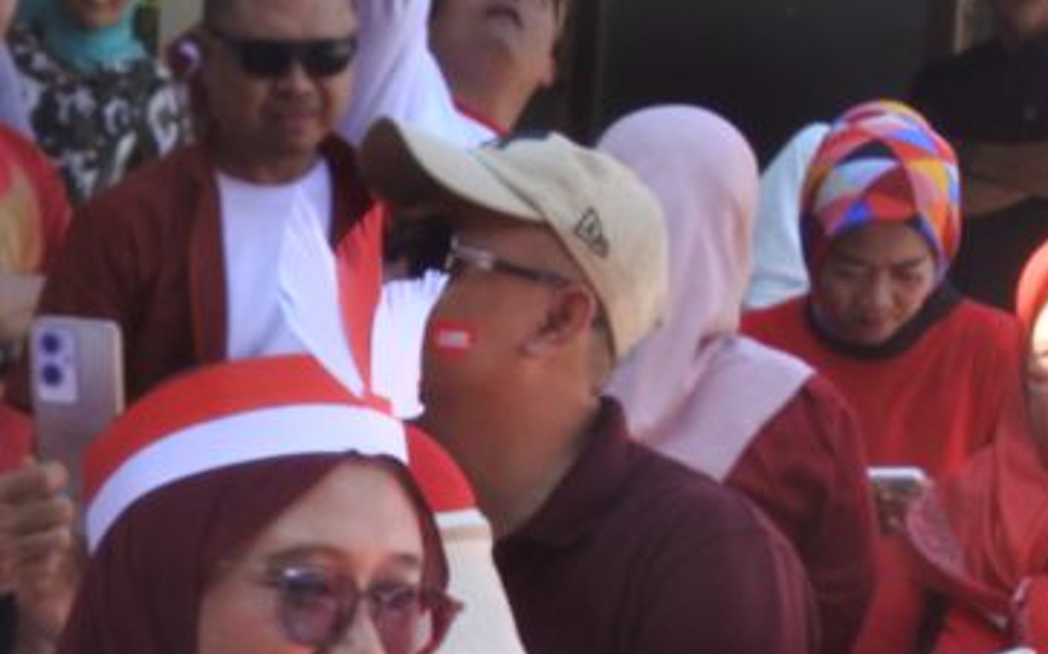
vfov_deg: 6.2
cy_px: 1322
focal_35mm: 204
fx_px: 5825
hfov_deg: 9.7
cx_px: -950
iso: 280
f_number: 7.1
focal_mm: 19.3
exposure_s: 1/125
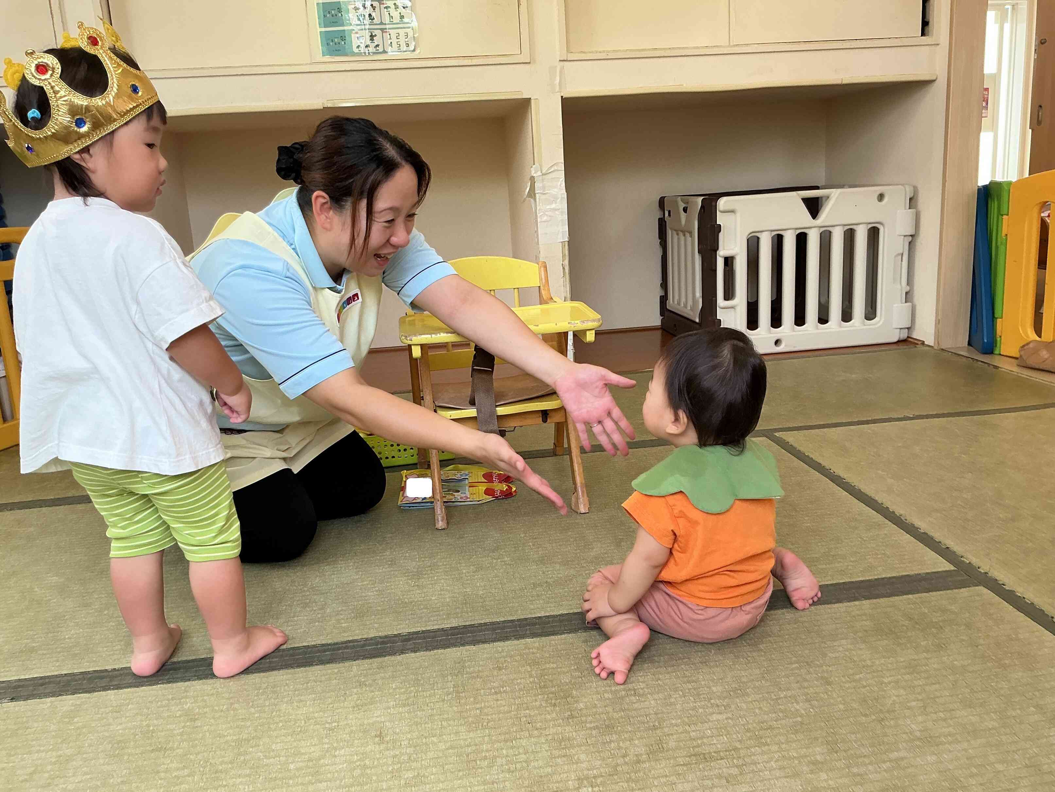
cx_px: 528
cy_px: 396
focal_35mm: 29
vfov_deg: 48.2
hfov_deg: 61.7
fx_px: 884
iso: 50
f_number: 1.8
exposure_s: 1/120
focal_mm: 3
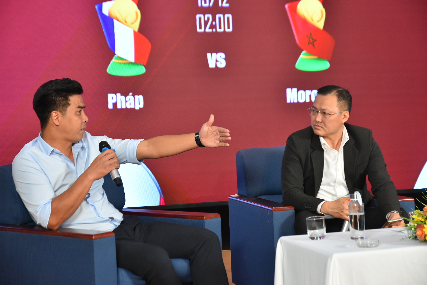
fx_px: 747
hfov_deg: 31.9
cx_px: 214
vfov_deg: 21.6
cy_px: 142
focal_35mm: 63
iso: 800
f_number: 2.8
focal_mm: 42
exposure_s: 1/200
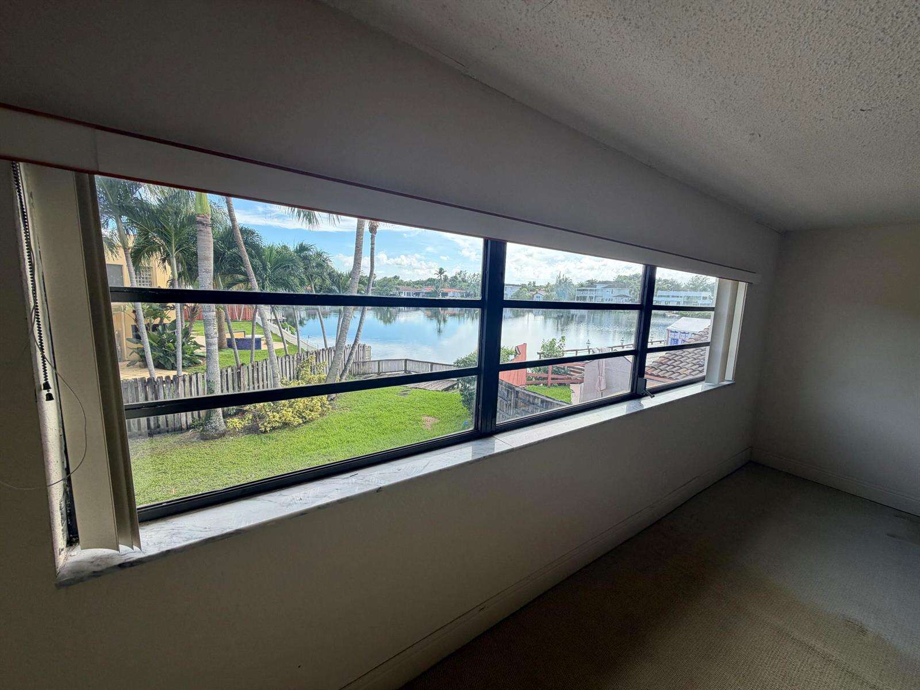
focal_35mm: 14
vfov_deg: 85.7
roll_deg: -2.9
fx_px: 372
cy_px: 345
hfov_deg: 102.1
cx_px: 460
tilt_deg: -7.2
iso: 50
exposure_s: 1/224
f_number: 2.2
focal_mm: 2.22
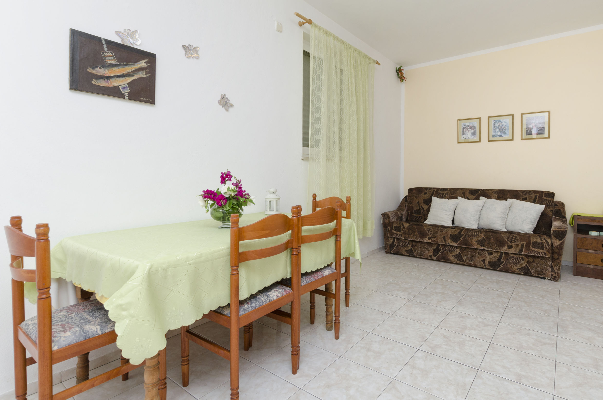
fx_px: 310
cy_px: 180
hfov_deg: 88.0
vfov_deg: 65.4
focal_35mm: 19
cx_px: 336
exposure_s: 1/160
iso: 125
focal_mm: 11
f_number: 8
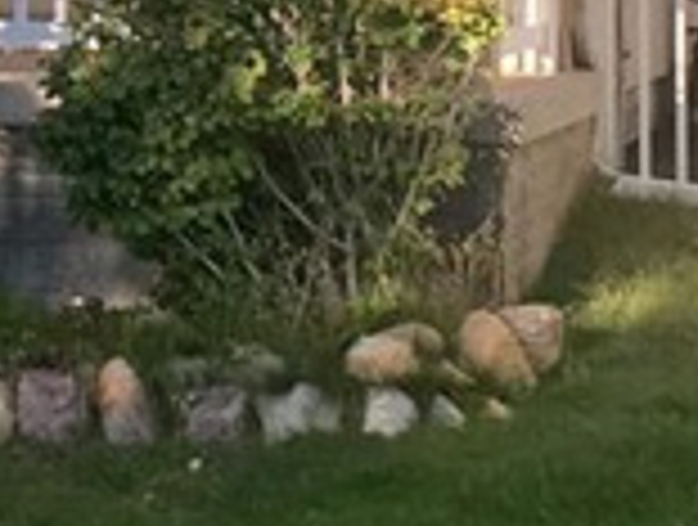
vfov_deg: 7.6
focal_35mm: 191
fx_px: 3860
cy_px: -396
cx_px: -144
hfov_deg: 10.2
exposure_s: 1/705
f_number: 2.2
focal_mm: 4.15
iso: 25
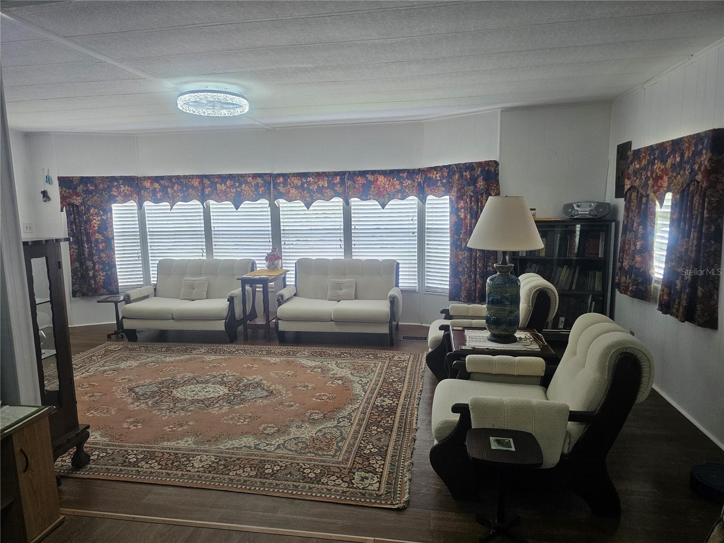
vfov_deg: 58.9
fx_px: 481
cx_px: 362
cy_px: 272
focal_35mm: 23
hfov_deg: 73.9
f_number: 1.7
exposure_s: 1/180
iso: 250
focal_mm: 6.3
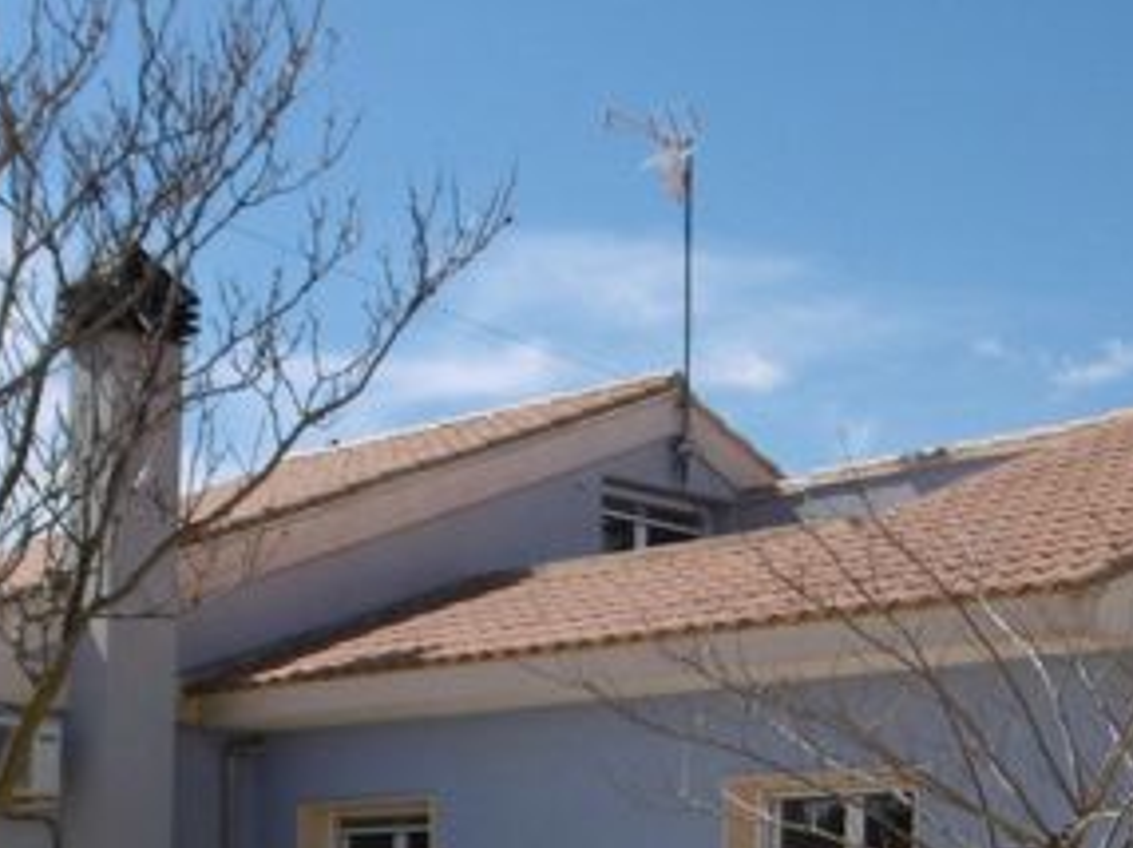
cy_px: 1010
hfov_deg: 24.7
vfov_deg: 17.8
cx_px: 648
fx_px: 2584
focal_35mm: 79
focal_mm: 5.8
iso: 100
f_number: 8.8
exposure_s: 1/250
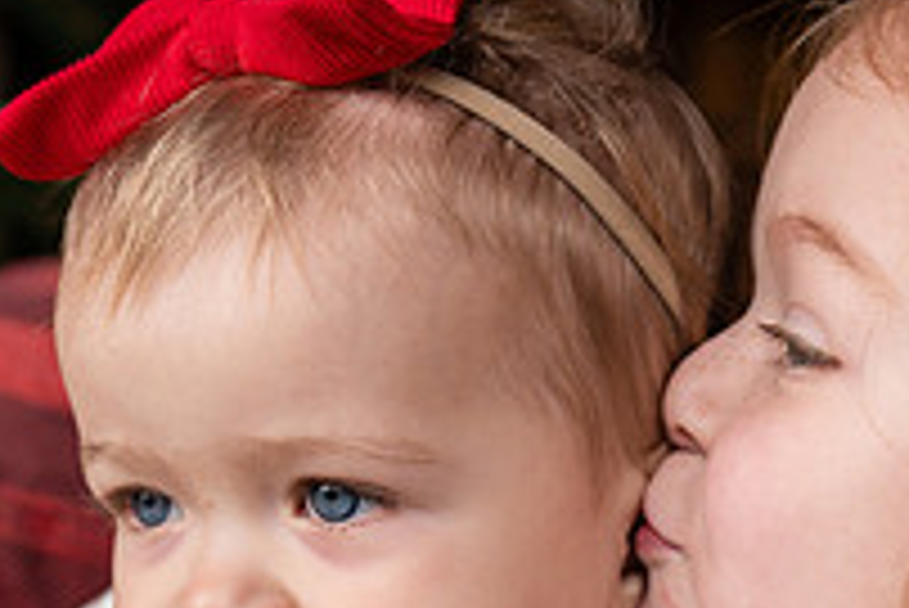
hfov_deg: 22.1
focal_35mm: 92
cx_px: 536
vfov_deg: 14.5
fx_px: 2325
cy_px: 696
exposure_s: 1/250
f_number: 3.2
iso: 320
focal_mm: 32
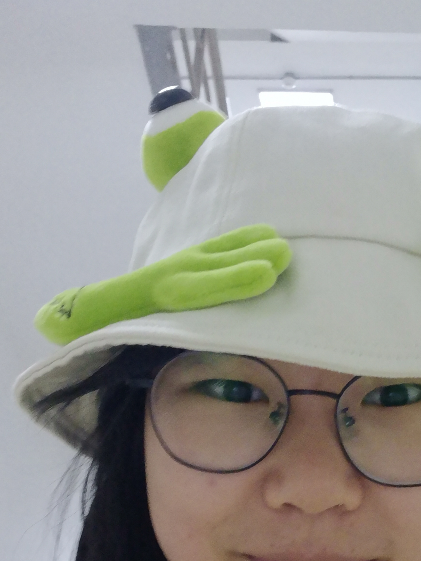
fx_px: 746
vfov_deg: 40.4
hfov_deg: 30.9
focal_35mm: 46
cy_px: 402
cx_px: 324
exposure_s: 1/25
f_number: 2.4
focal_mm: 3.51
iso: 640
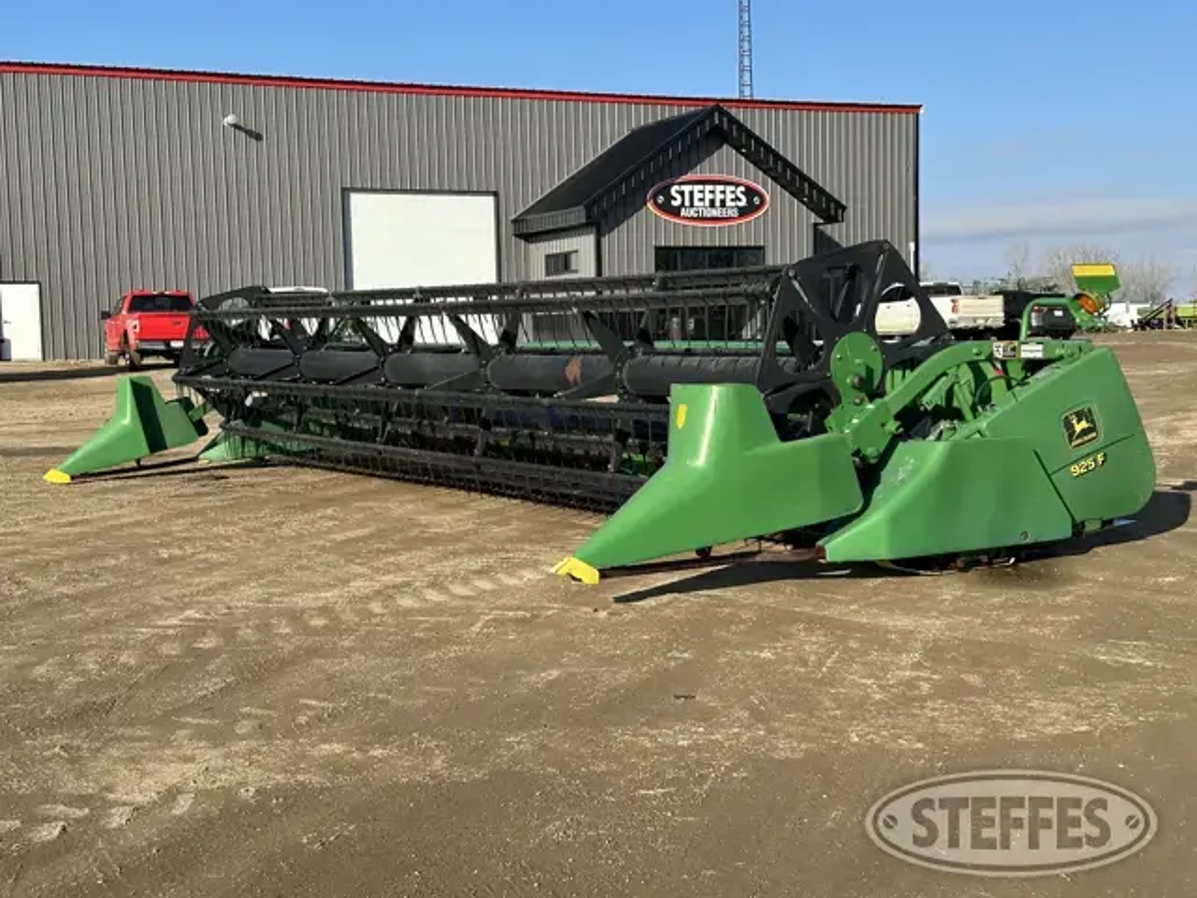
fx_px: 1660
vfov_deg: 30.3
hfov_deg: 39.7
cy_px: 449
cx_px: 598
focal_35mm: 48
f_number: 1.78
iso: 64
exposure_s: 1/3058
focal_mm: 6.86
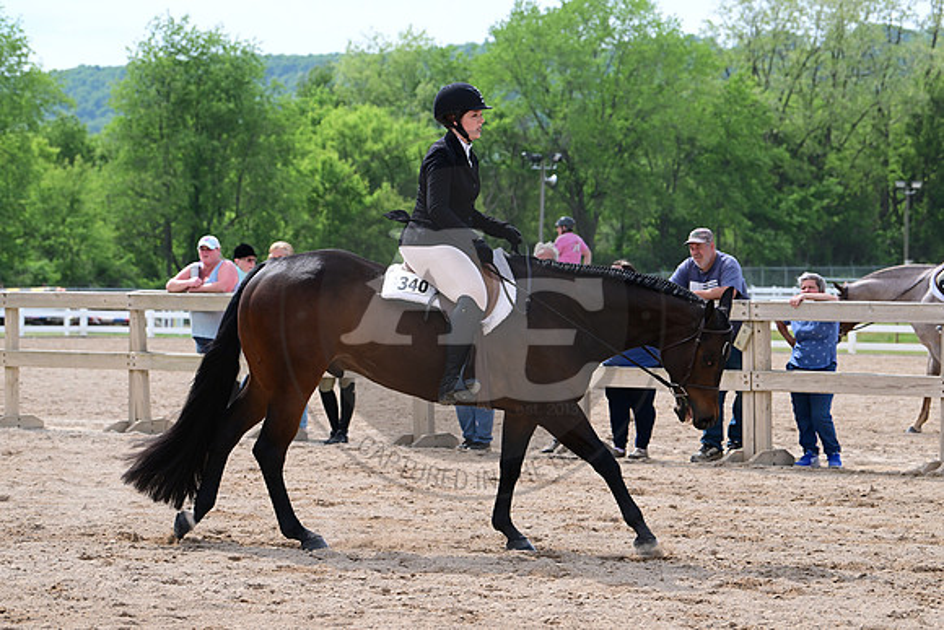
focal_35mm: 112
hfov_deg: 18.3
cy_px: 315
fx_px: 2937
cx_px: 472
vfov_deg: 12.2
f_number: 6.3
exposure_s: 1/2000
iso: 800
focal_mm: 112
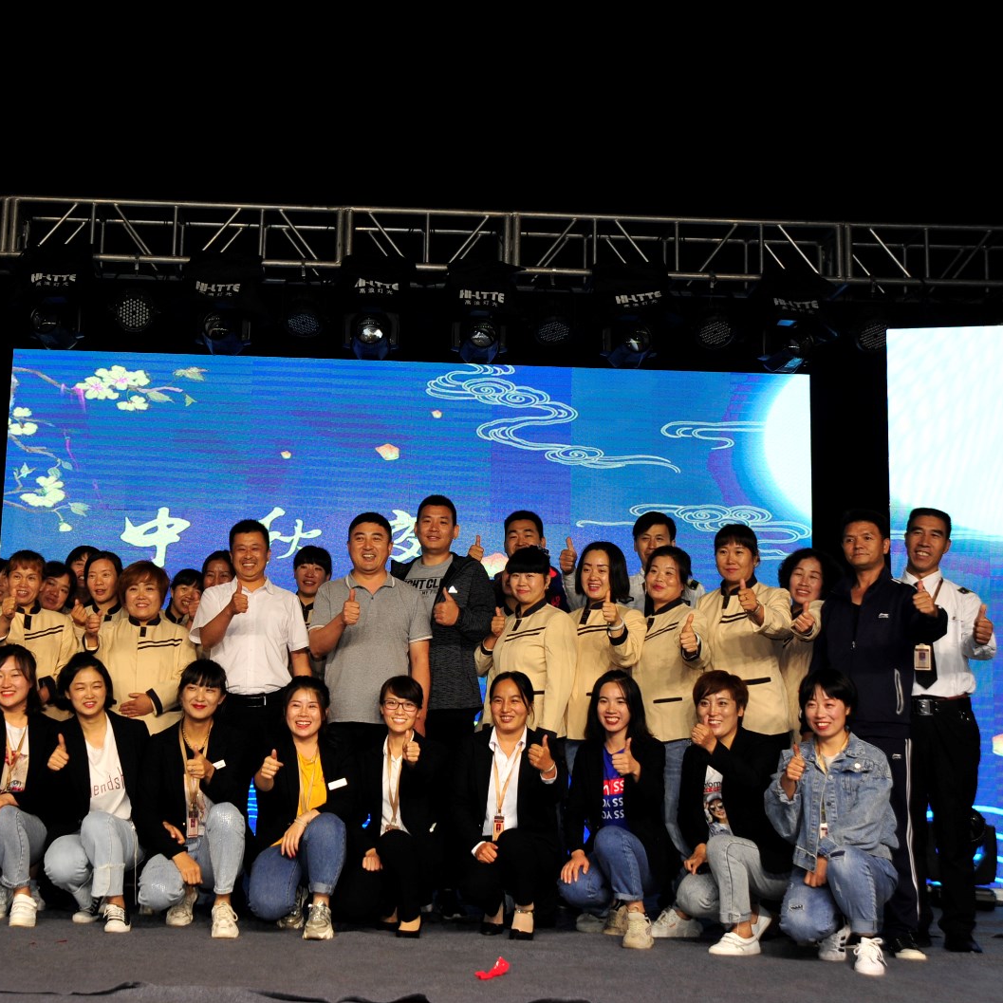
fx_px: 1475
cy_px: 500
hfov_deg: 37.3
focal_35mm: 45
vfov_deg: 37.6
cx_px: 356
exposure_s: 1/160
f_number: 5.6
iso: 640
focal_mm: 35
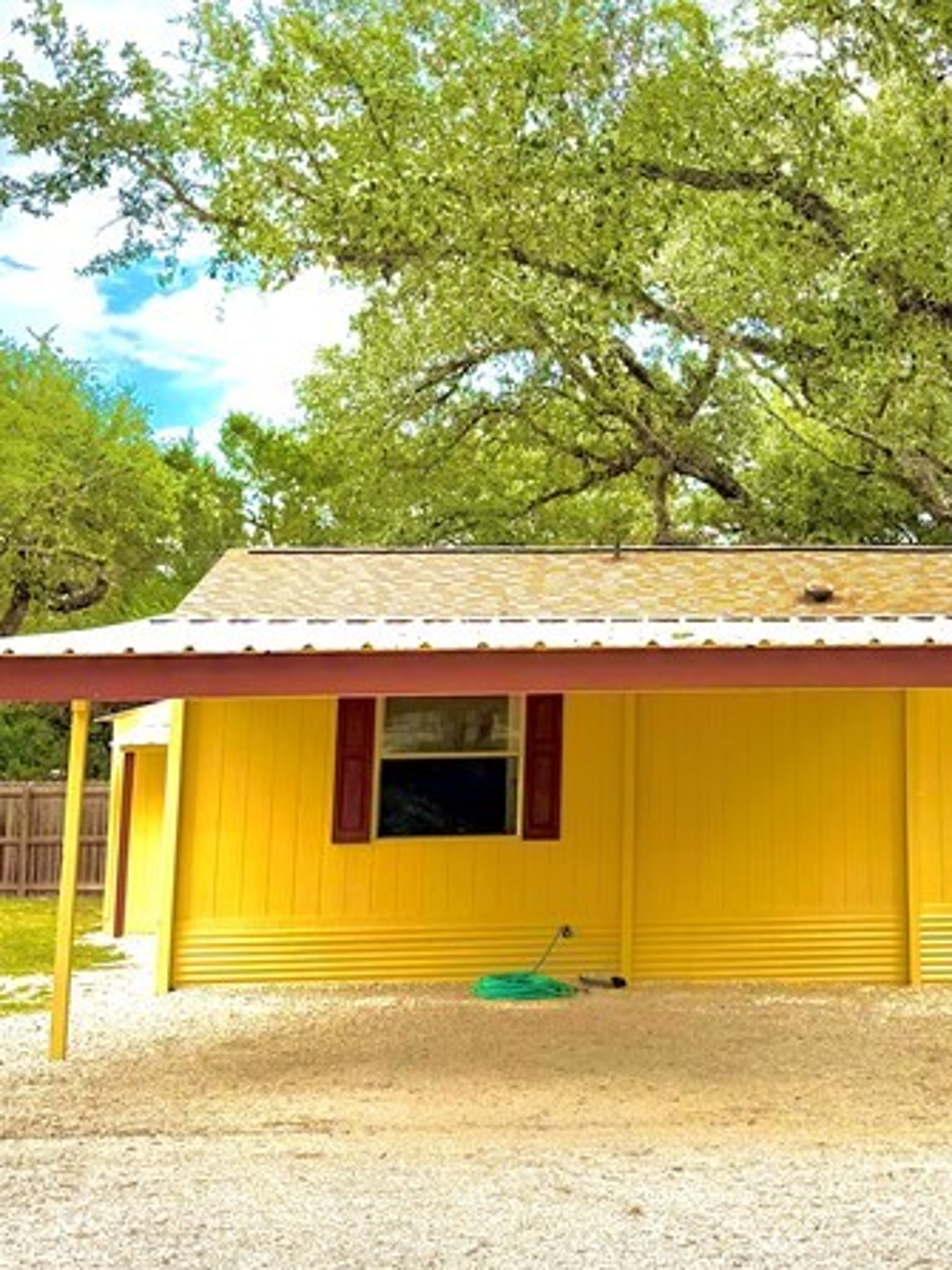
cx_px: 818
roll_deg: +0.8
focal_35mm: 55
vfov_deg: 34.3
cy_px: 341
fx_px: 2018
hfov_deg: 25.9
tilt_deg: +10.9
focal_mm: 6.76
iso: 80
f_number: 1.78
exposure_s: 1/4167
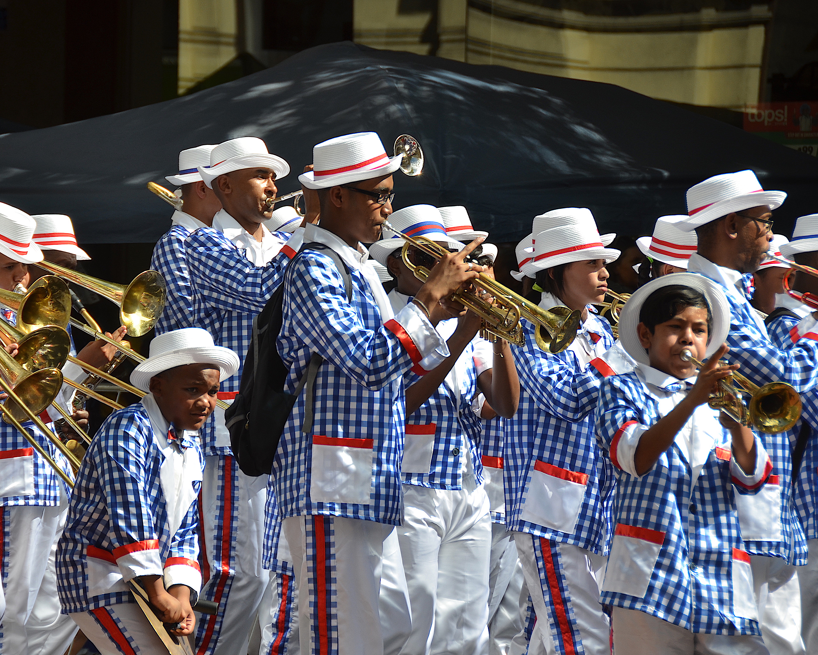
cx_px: 286
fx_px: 5995
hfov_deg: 7.8
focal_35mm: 248
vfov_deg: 6.2
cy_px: 305
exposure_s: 1/640
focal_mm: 135
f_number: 6.3
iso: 200
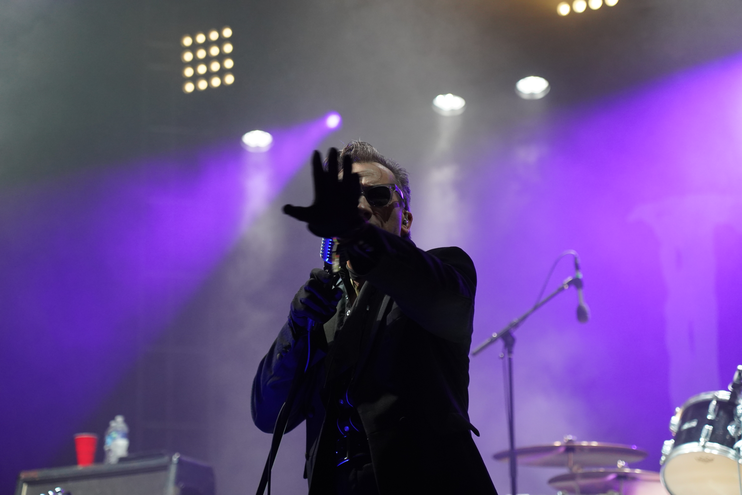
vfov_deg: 13.0
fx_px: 2164
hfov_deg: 19.5
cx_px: 371
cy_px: 248
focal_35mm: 105
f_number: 4
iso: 3200
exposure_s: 1/160
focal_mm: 105
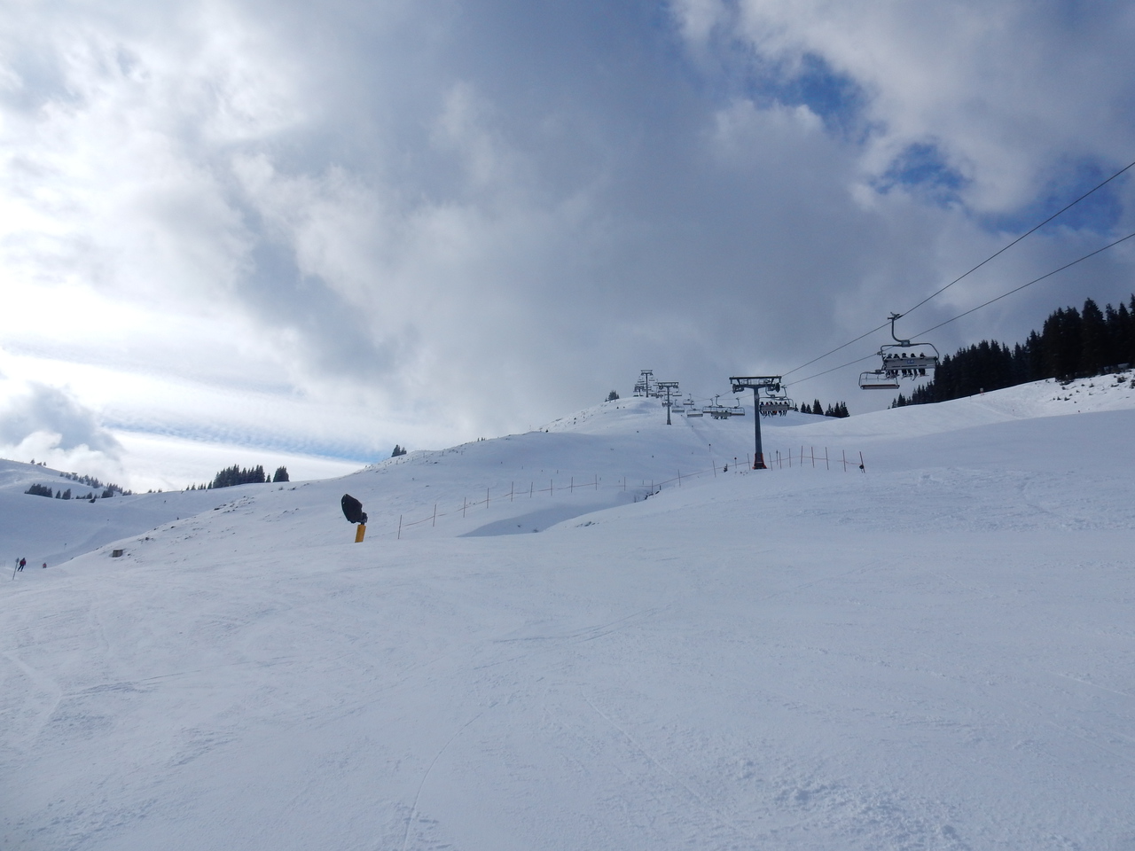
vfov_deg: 54.9
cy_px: 426
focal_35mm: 25
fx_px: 820
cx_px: 568
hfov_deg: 69.4
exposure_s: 1/2000
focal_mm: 4.5
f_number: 4.8
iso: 125
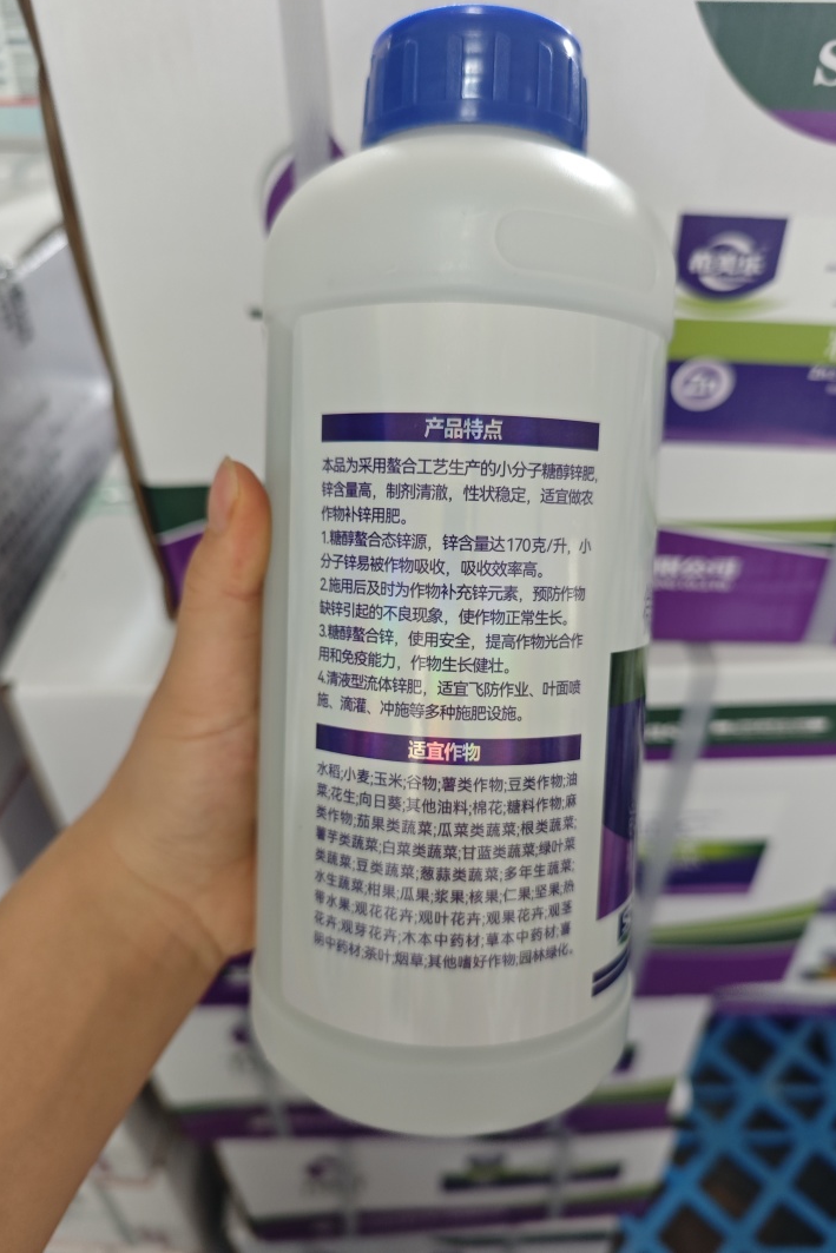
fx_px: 836
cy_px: 625
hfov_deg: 53.1
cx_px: 446
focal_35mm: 24
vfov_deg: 73.7
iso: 400
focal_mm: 6.55
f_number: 1.6
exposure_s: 1/68.4
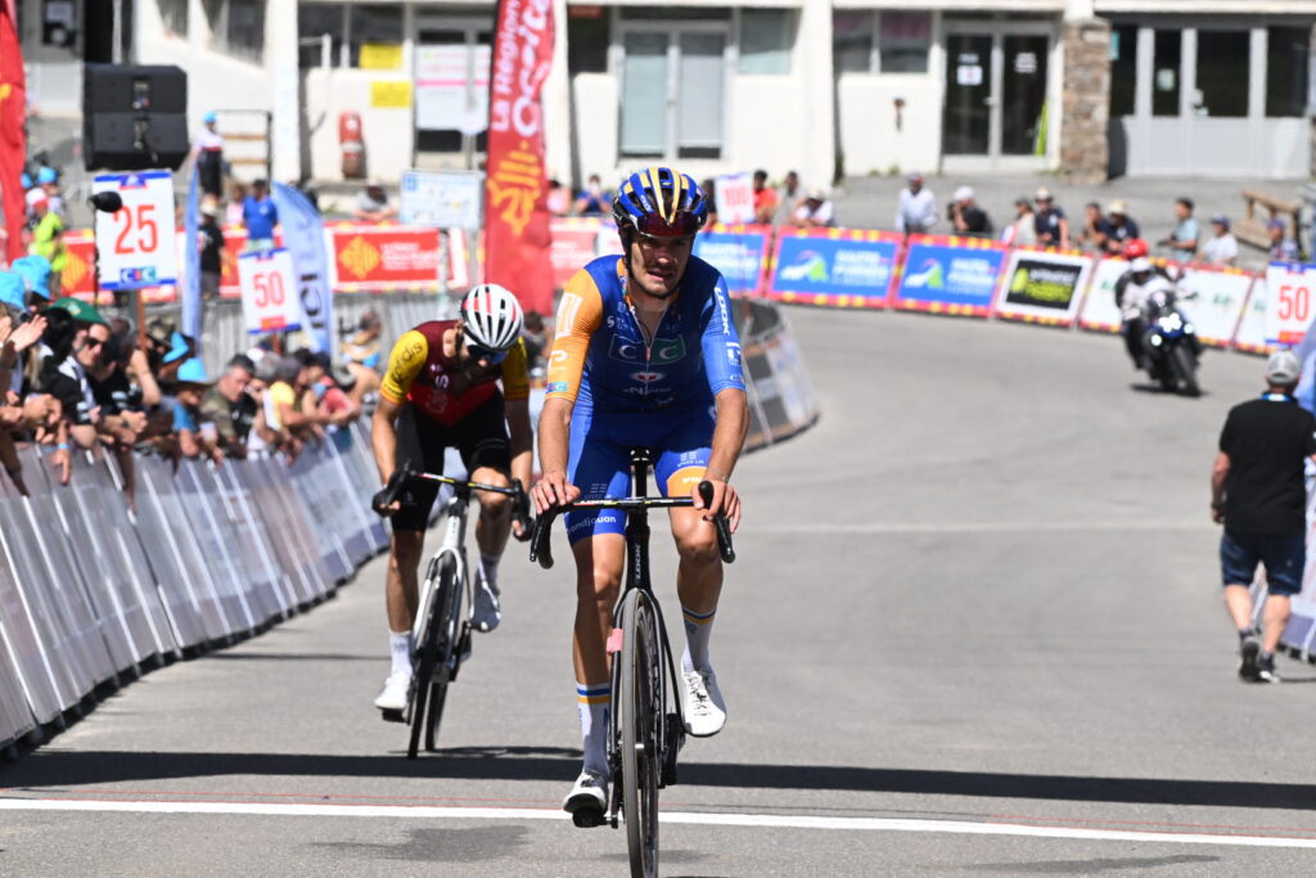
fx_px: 10602
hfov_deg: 7.1
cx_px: 658
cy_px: 439
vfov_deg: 4.7
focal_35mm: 290
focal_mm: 290
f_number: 11
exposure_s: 1/1000
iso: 800
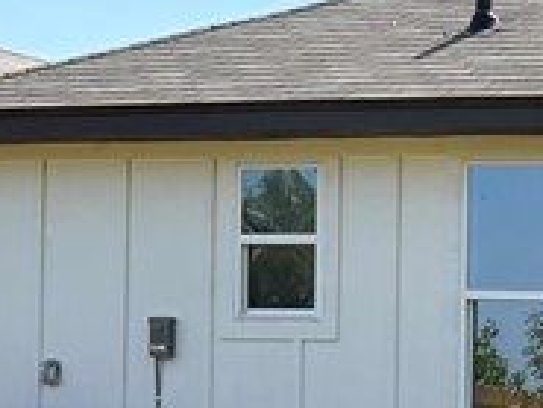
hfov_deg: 12.9
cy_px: 458
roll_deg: -1.5
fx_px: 2088
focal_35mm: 133
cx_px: 1092
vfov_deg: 11.0
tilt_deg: +1.0
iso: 100
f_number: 1.78
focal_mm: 6.76
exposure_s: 1/3425
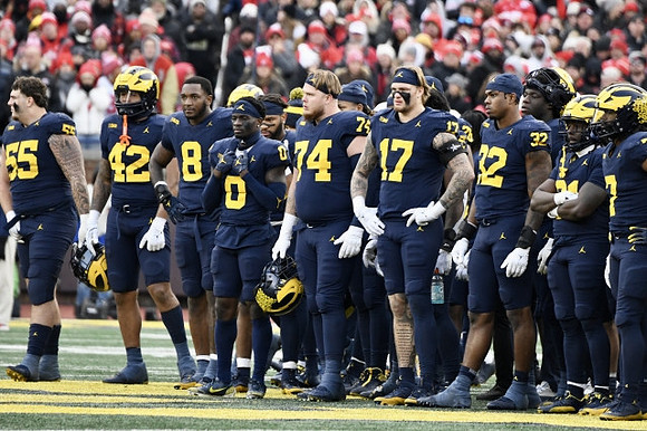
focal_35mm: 600
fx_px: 10777
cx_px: 324
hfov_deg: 3.4
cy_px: 216
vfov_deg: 2.3
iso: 2500
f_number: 5.6
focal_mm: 400
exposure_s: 1/1000
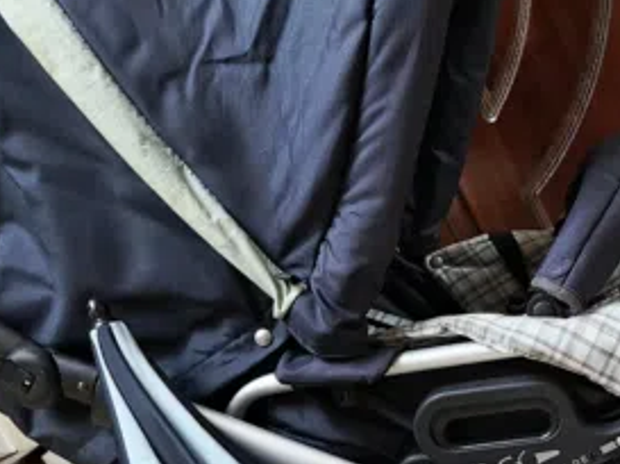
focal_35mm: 54
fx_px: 966
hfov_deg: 33.8
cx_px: 550
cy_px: 364
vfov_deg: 26.5
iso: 4350
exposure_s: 1/33.3
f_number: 1.7
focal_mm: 5.25
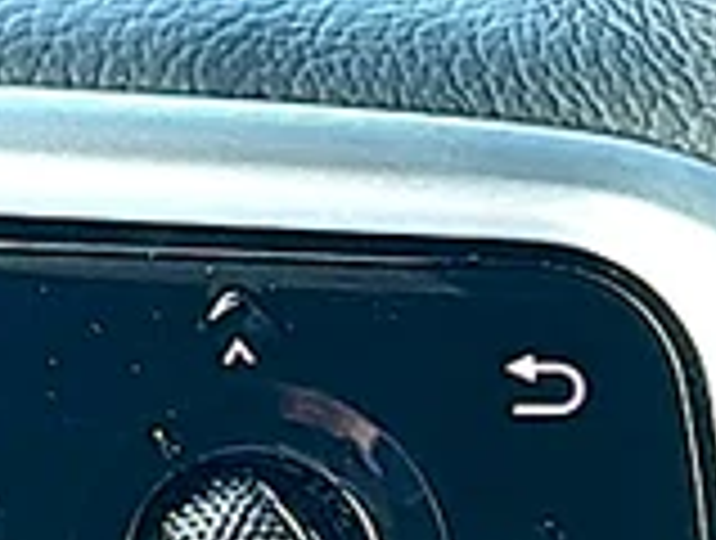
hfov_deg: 9.8
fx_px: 4188
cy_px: 623
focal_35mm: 202
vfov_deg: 7.3
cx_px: 216
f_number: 1.78
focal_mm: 6.86
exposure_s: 1/197
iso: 100
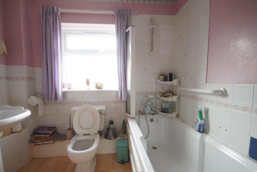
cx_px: 129
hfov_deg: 96.7
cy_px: 89
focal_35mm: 16
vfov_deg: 73.7
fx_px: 114
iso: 640
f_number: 4
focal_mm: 10
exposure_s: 1/60
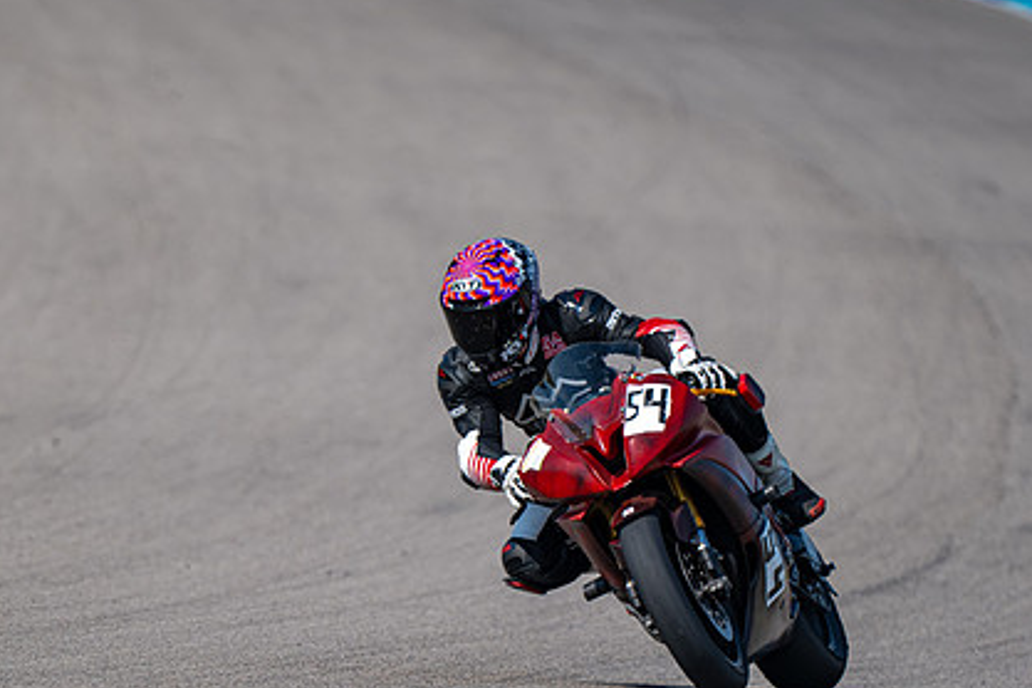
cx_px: 667
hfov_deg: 1.9
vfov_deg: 1.3
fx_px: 31044
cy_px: 604
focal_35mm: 1083
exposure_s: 1/1250
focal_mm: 600
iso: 160
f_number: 6.3
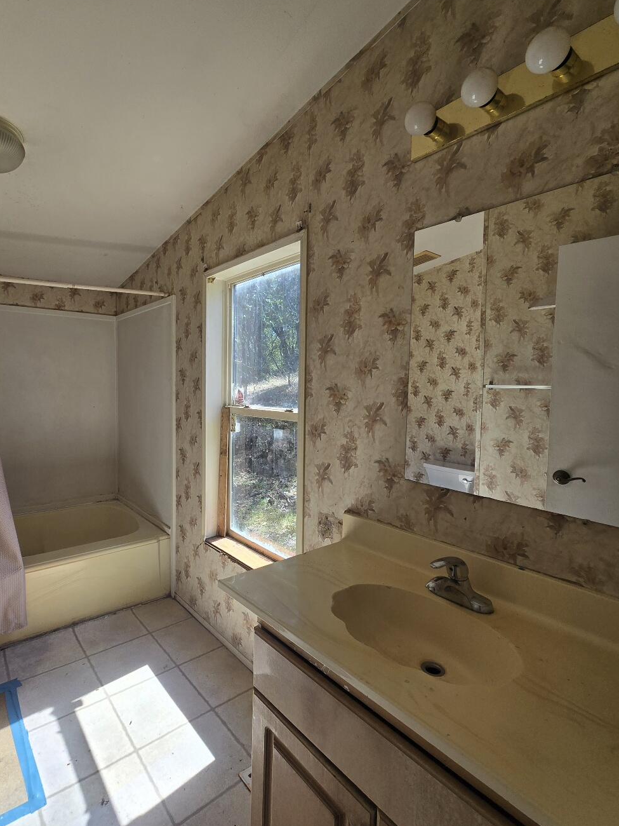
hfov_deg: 77.2
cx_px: 247
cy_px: 407
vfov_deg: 94.5
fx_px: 381
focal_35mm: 16
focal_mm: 2.2
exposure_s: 1/333
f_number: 2.2
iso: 50
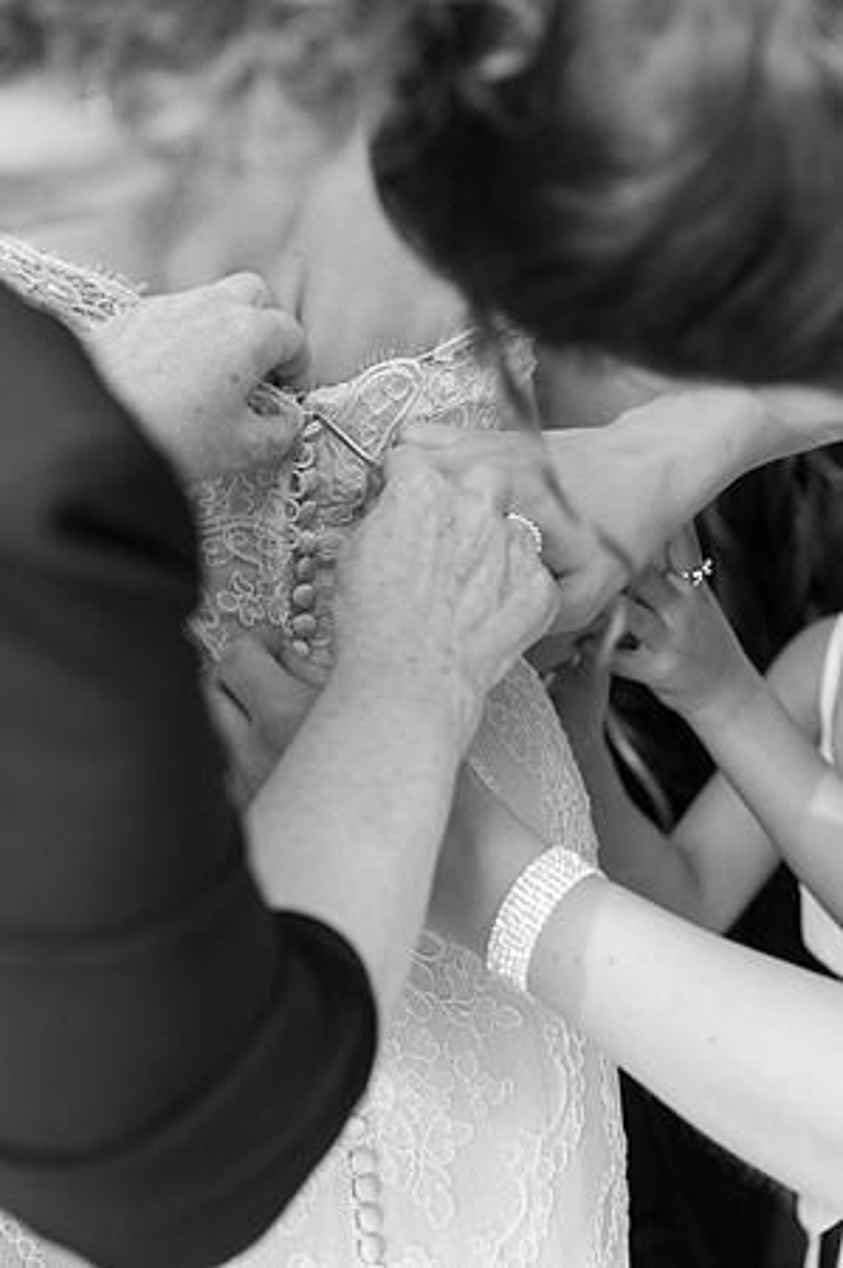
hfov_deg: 19.4
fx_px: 2464
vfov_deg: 28.9
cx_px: 422
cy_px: 634
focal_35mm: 70
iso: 1600
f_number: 4.5
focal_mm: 70
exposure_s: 1/60
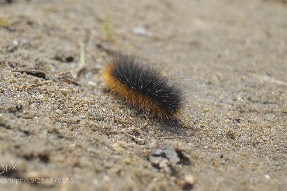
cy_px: 85
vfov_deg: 14.1
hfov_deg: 21.1
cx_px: 132
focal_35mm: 97
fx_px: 769
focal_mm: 55
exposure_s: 1/200
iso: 100
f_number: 7.1
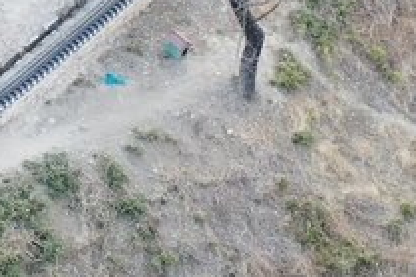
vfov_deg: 7.2
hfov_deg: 10.4
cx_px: -307
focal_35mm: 188
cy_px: -83
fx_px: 2171
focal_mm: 10.26
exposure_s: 1/60
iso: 100
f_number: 3.5
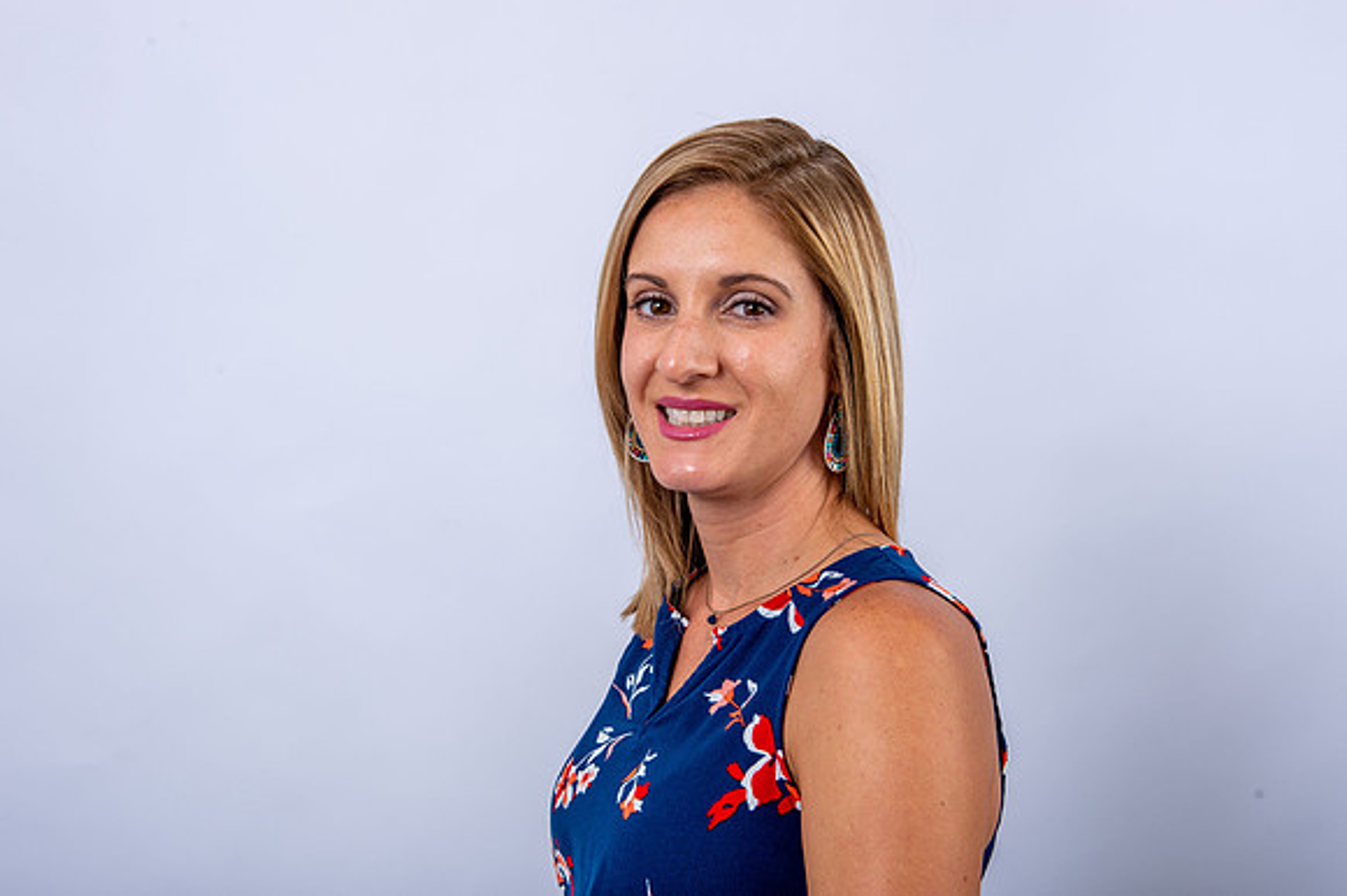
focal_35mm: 48
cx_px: 674
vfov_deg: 28.0
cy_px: 448
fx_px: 1795
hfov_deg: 41.1
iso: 125
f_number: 9
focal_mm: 48
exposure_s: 1/250
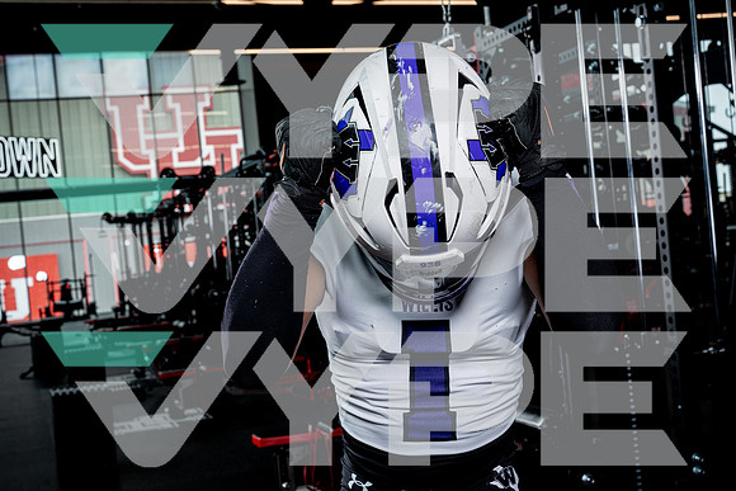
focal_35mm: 50
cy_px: 246
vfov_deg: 27.0
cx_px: 368
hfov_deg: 39.6
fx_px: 1022
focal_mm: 50
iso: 640
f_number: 8
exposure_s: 1/250
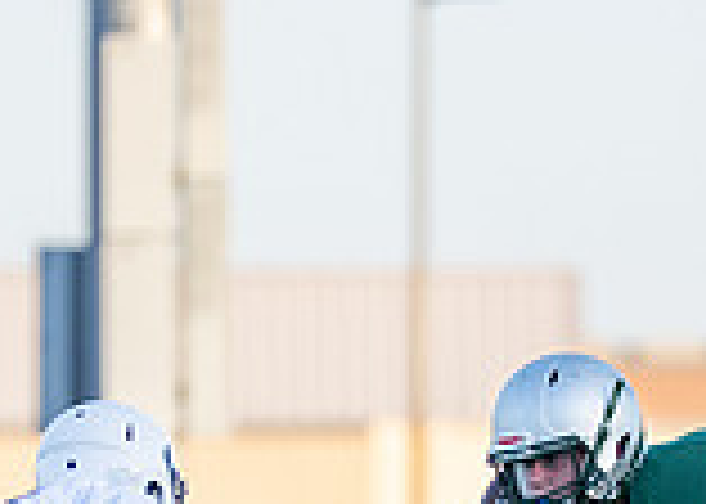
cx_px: 523
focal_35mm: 1035
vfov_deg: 1.4
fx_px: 20744
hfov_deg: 1.9
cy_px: 699
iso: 500
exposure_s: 1/2500
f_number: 2.8
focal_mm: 200
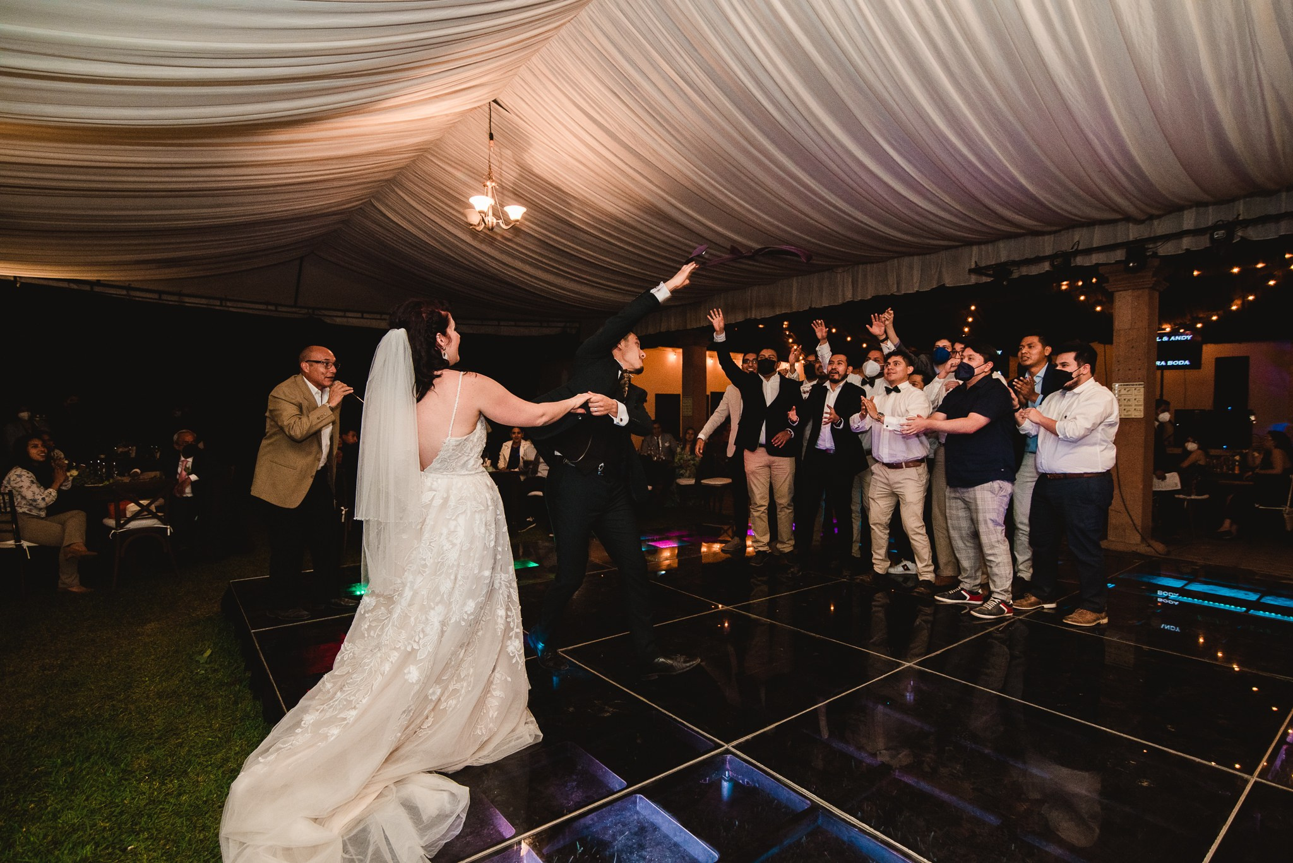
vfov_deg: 67.4
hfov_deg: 90.0
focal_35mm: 18
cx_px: 646
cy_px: 432
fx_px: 647
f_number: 3.2
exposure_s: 1/125
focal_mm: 18
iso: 1250
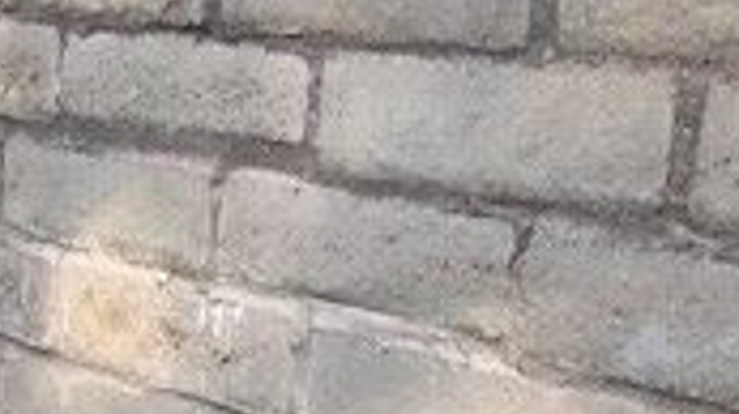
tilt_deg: -26.2
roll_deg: +0.7
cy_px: 1016
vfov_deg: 9.5
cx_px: -226
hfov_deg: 17.7
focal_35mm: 113
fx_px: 2213
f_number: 1.8
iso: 32
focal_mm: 3.99
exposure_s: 1/120
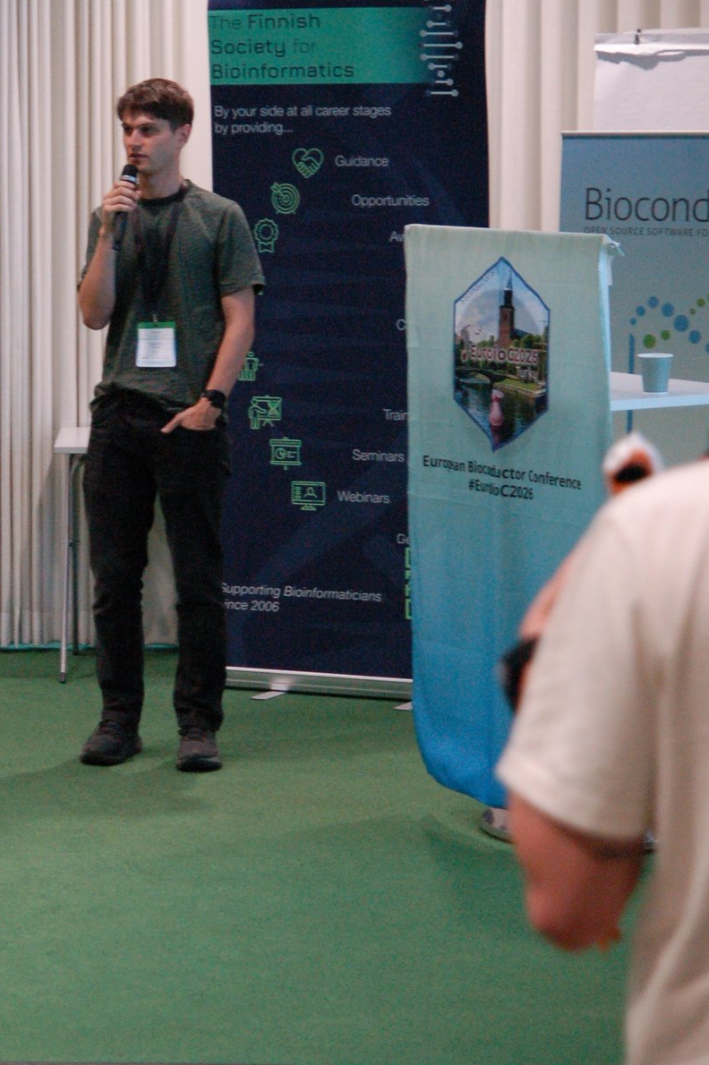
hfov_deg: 10.8
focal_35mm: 126
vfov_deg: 16.2
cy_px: 331
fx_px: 3726
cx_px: 157
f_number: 2.8
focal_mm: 50
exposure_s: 1/125
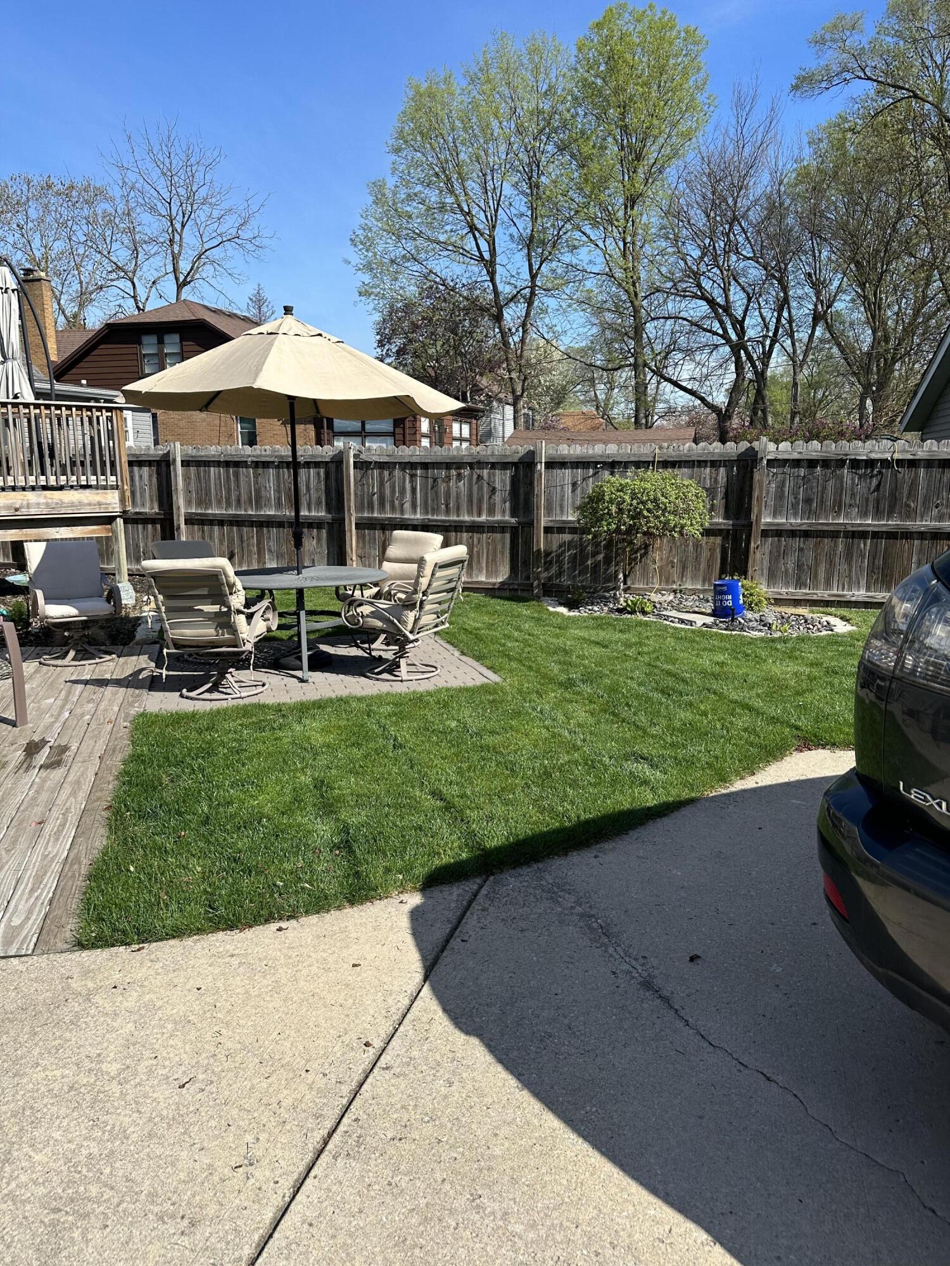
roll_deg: +1.6
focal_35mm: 24
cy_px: 633
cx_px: 475
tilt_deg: -12.4
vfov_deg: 71.6
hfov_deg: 56.8
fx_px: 878
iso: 80
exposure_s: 1/3717
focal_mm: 6.86
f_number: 1.78
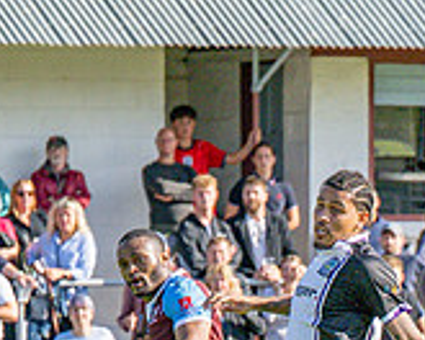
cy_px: 508
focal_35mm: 709
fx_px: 8918
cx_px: 30
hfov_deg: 2.7
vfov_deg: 2.2
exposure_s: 1/4000
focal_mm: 115
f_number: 4
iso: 400
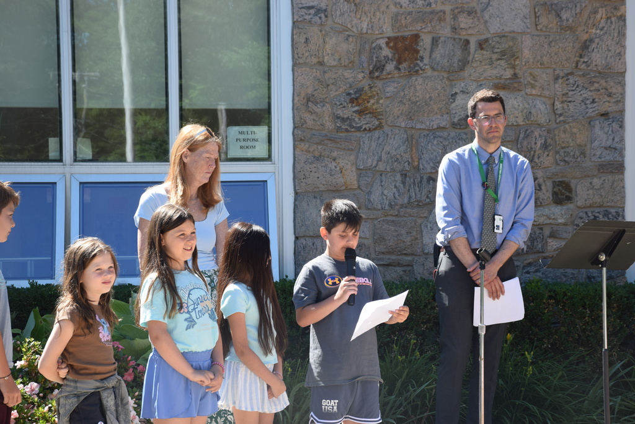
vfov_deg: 16.3
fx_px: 1482
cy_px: 212
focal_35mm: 84
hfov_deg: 24.2
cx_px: 318
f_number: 8
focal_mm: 56
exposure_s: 1/250
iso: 280
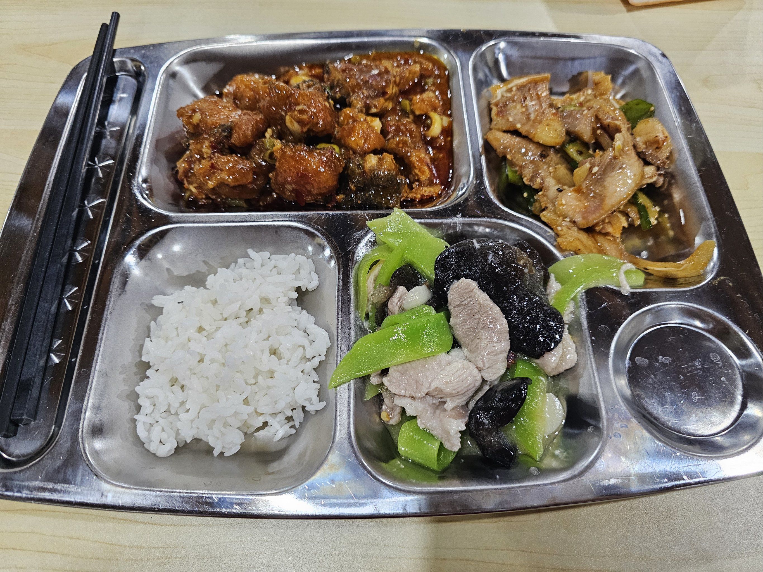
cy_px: 286
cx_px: 382
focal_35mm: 23
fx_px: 507
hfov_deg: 73.9
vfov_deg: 58.9
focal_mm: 6.3
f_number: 1.7
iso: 640
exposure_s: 1/100
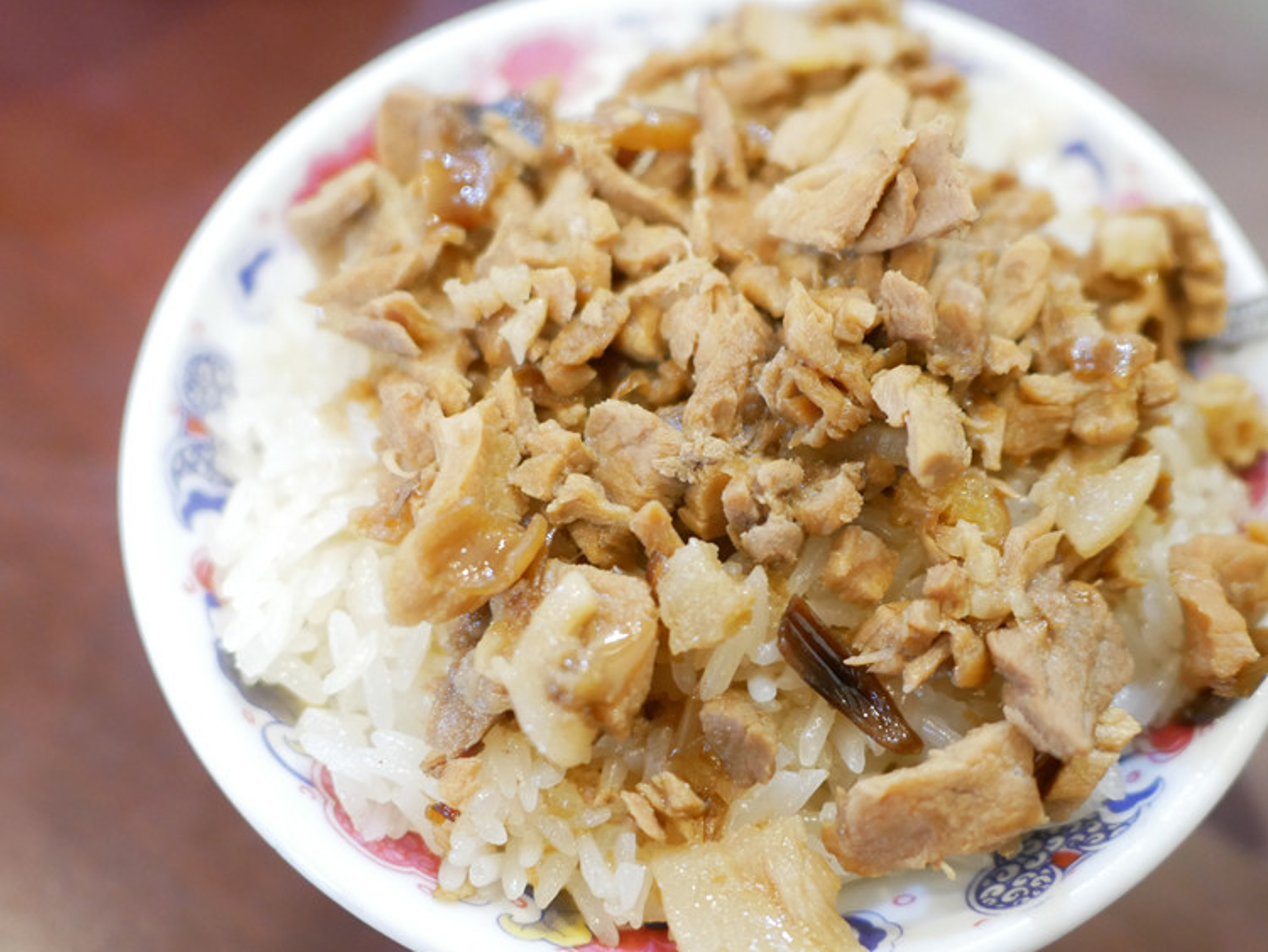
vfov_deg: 37.7
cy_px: 533
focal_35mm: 38
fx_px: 1392
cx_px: 749
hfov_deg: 48.7
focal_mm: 15
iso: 1600
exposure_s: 1/60
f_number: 1.7
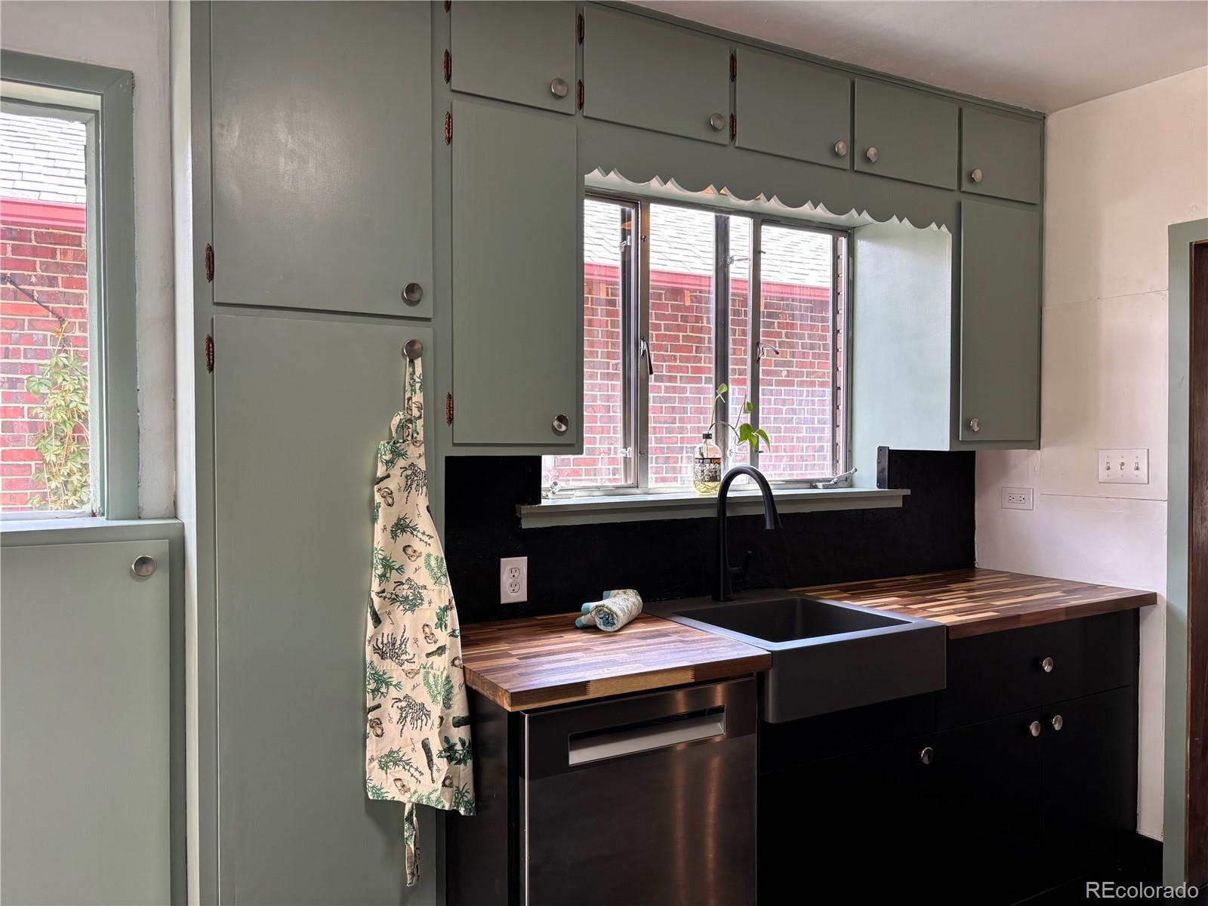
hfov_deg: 67.3
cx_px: 604
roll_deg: +0.4
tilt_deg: -0.9
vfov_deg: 53.1
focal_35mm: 26
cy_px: 453
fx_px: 907
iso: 100
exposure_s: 1/120
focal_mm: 5.96
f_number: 1.6
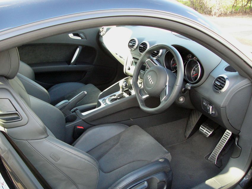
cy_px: 94
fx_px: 262
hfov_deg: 51.3
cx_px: 126
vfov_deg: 39.7
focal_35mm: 36
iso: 200
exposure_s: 1/60
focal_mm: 6
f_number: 2.8
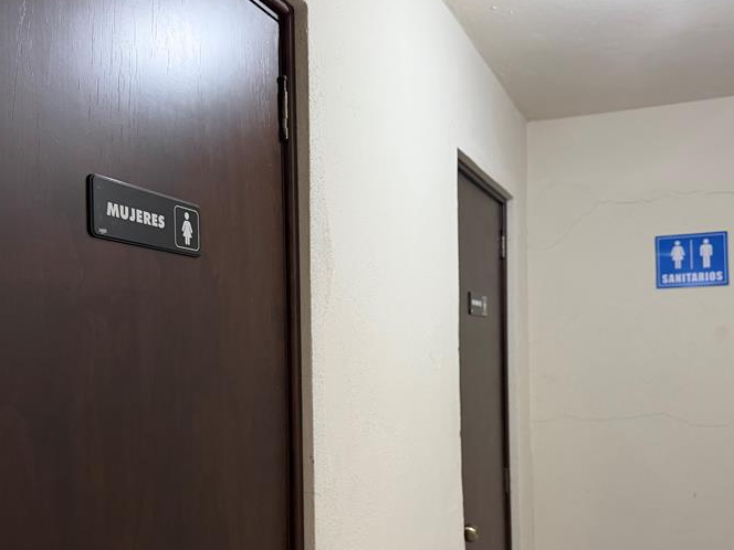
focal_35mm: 37
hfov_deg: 50.1
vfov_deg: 38.4
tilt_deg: +1.2
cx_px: 343
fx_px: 785
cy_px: 340
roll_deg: +0.0
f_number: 1.78
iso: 250
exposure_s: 1/60
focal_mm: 6.76
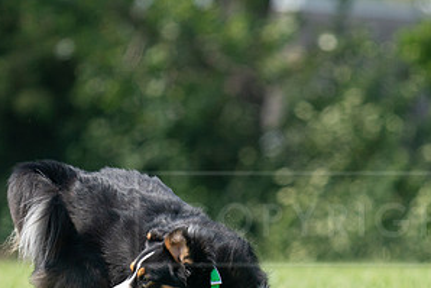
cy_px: 244
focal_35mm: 830
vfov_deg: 1.7
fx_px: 9941
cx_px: 273
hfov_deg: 2.5
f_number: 6.3
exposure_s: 1/4000
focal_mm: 426
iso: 1600
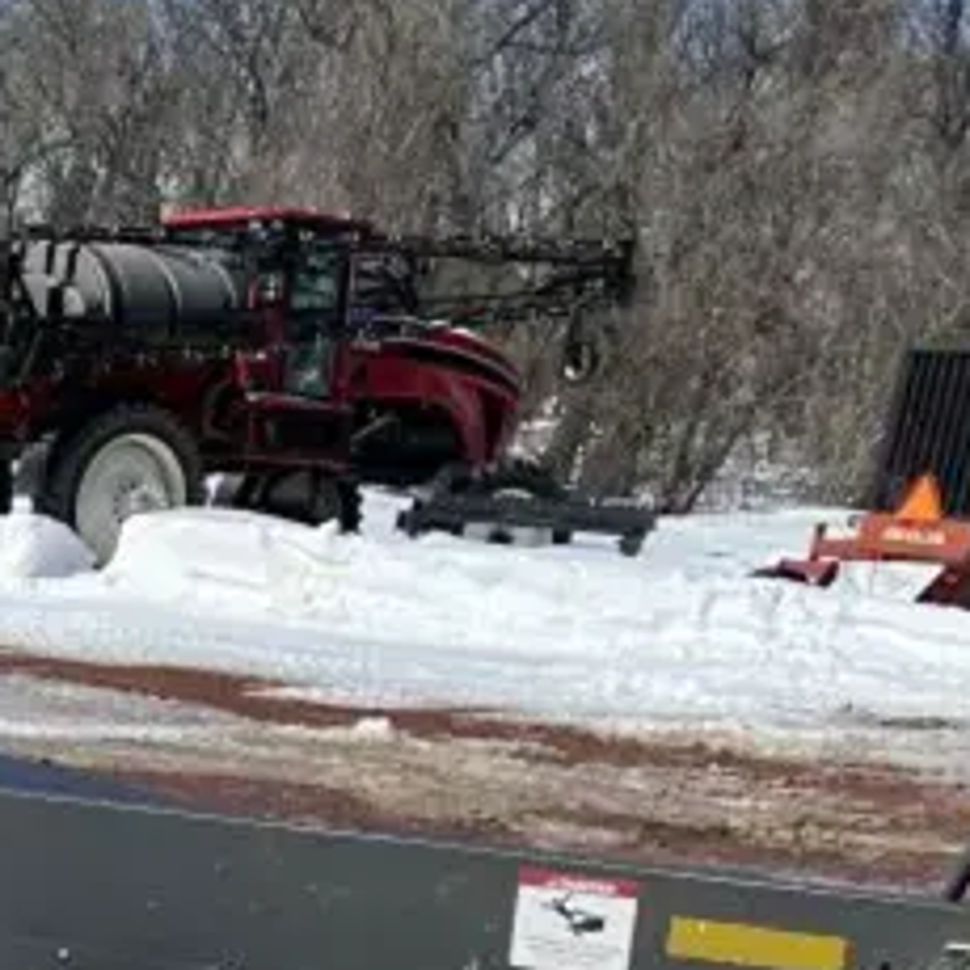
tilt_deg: -20.0
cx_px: -561
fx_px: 3043
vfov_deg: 16.6
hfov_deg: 16.3
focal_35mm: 96
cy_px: 1421
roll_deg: -4.2
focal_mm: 5.7
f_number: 1.5
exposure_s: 1/8000
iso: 50
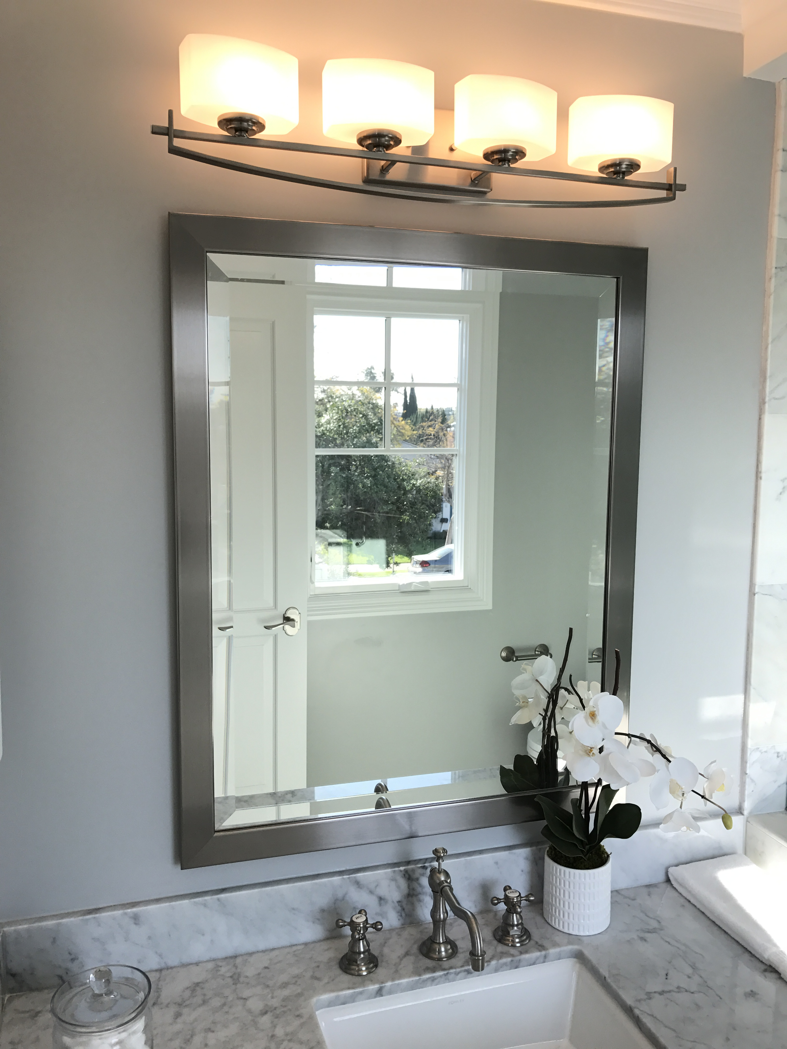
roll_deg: +0.1
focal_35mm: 28
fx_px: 849
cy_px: 524
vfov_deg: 63.4
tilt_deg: -6.2
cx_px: 394
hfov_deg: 49.7
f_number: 1.8
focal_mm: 3.99
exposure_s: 1/346
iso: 20
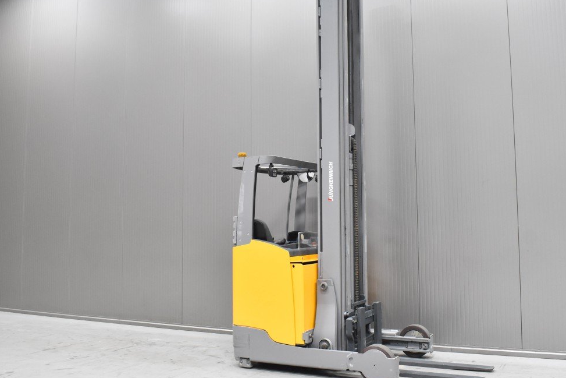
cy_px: 169
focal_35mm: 37
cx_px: 328
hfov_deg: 51.7
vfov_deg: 35.9
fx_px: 582
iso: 1600
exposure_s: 1/25
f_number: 5.6
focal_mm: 20
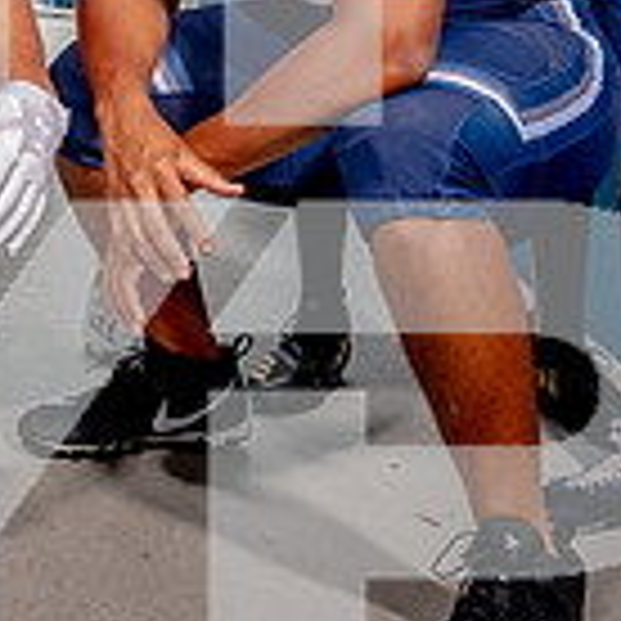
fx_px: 1867
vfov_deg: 17.9
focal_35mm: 92
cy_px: -126
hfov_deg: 18.7
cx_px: 100
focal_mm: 24
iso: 100
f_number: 9.5
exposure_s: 1/125
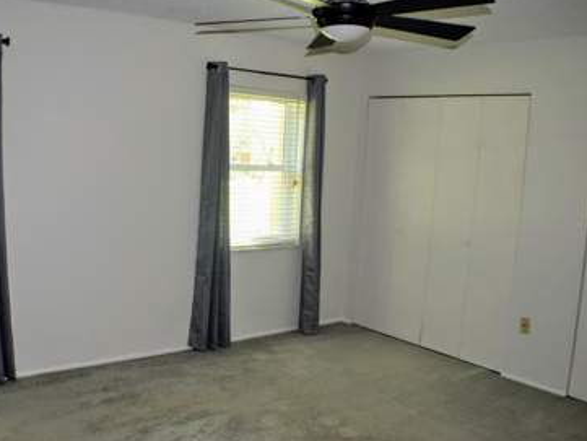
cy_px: 224
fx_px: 780
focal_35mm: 46
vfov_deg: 31.5
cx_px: 226
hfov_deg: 41.0
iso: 800
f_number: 4.5
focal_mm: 24
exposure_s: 1/80
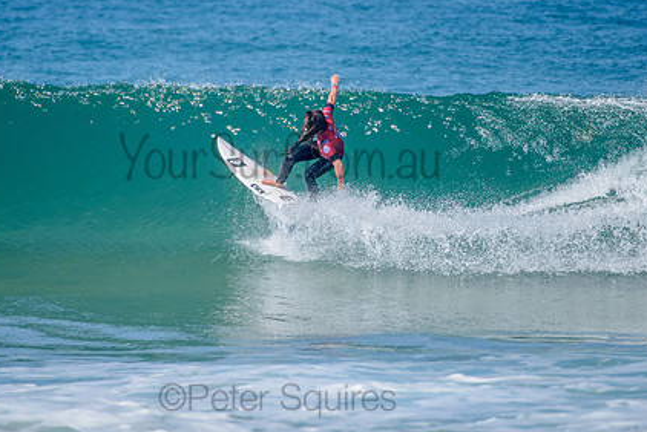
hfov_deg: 3.0
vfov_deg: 2.0
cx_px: 278
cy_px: 143
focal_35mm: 687
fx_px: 12355
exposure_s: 1/2000
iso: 250
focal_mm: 500
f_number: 5.6
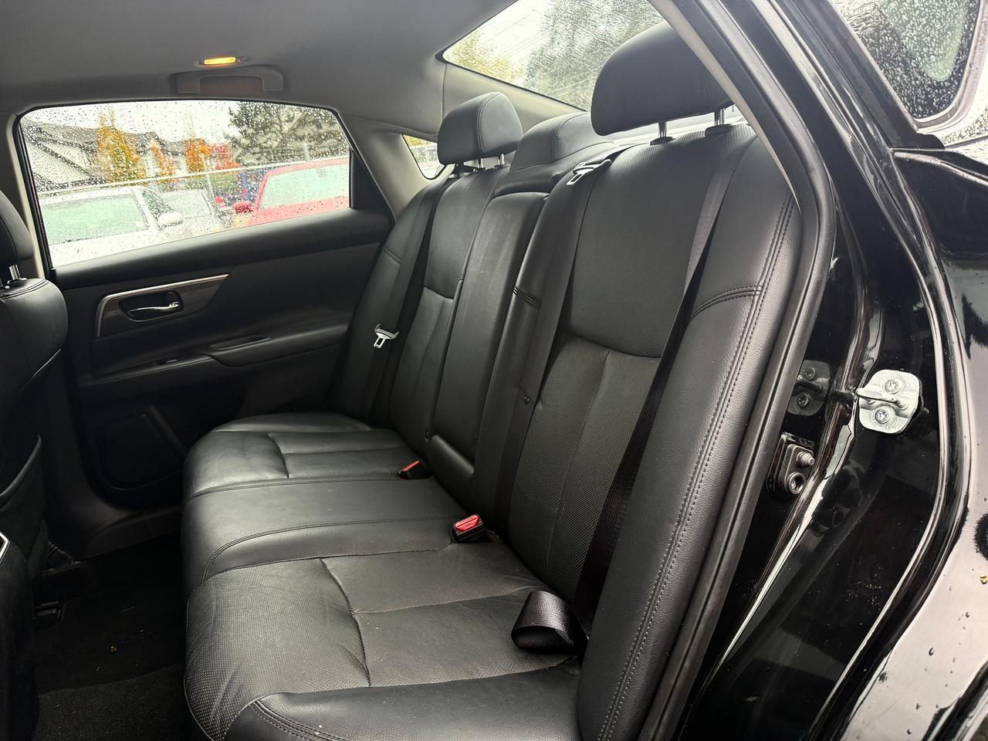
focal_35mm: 24
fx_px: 685
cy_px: 370
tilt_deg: -16.6
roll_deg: +7.8
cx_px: 494
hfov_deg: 71.6
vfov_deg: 56.8
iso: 200
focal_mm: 6.76
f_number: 1.78
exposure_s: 1/121
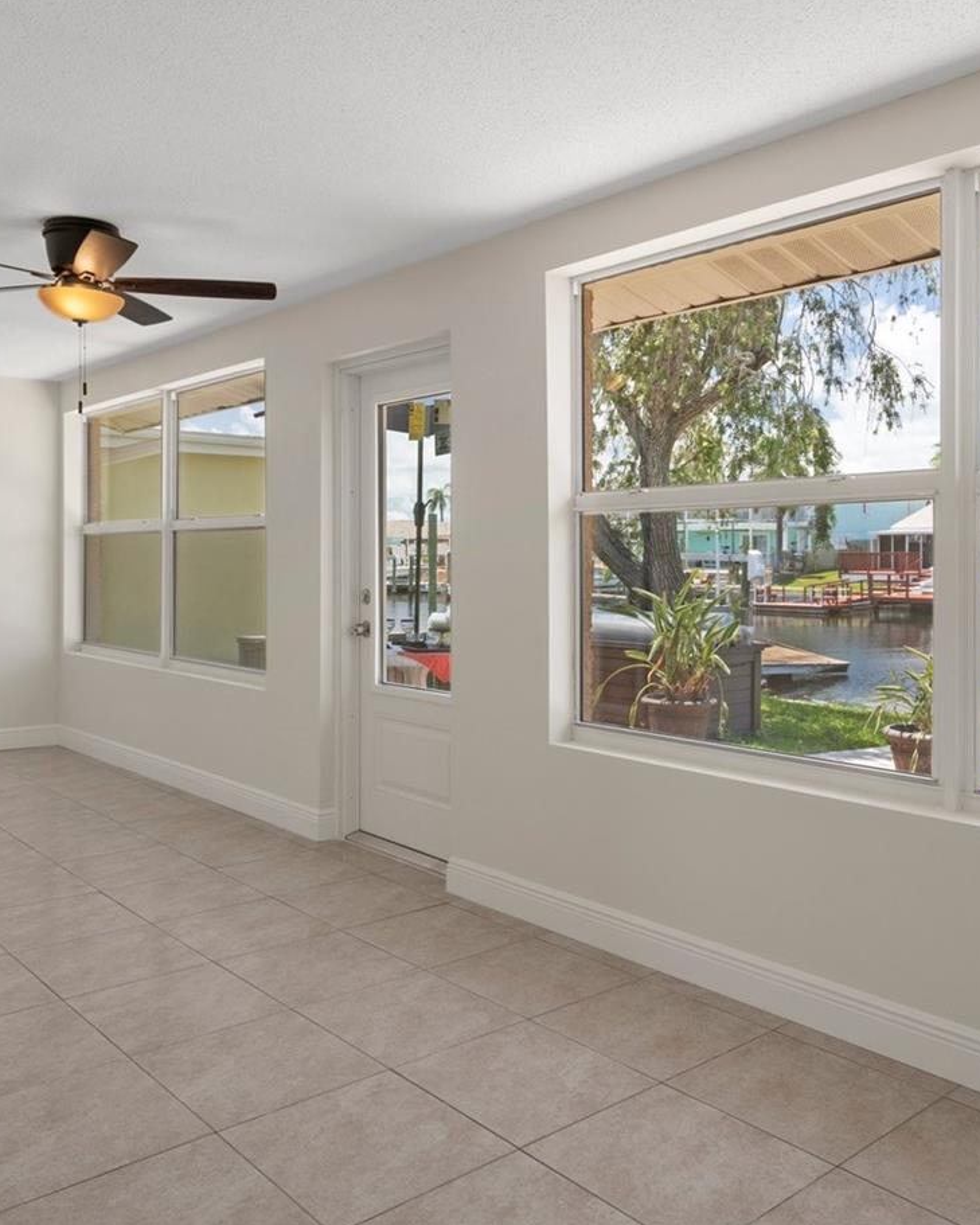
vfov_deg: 62.1
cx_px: 481
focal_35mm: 28
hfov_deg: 51.5
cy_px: 569
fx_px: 1015
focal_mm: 17
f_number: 9
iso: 320
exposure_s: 1/20
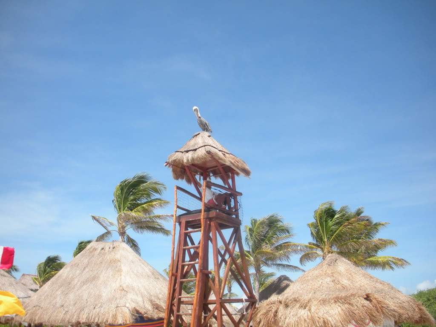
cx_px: 218
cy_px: 164
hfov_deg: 52.6
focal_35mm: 35
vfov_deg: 40.7
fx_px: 441
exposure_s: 1/641
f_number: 3.5
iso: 64
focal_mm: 6.3
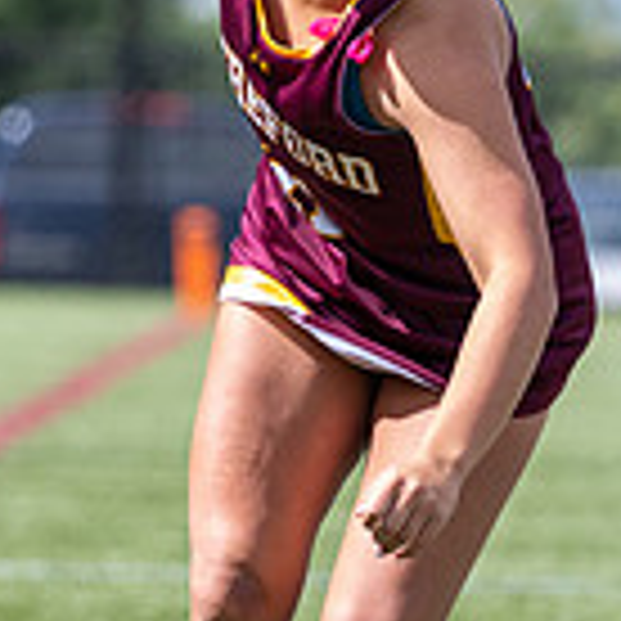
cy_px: -47
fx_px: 11569
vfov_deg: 3.1
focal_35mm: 570
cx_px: 486
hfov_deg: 3.1
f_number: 3.5
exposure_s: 1/2000
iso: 450
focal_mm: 160
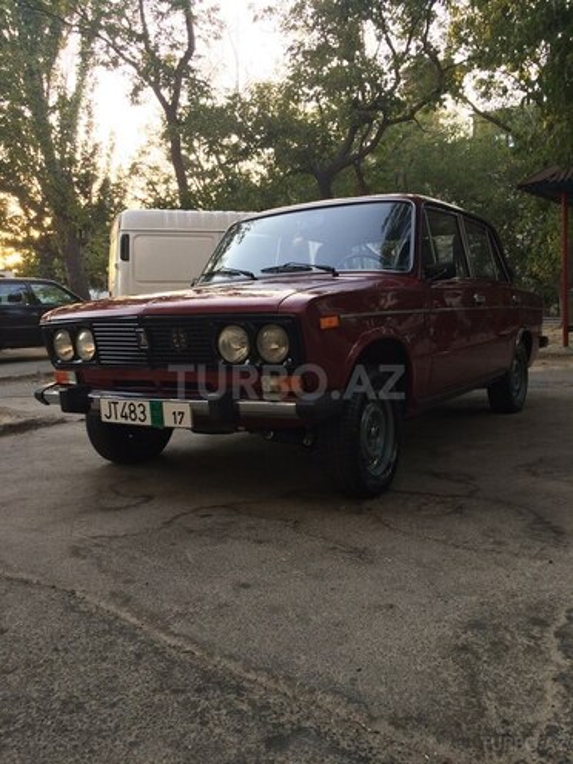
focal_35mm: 29
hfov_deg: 48.2
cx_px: 286
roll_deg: +2.2
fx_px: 640
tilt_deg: -7.5
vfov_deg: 61.7
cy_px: 382
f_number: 2.2
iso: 50
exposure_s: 1/100
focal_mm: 4.15
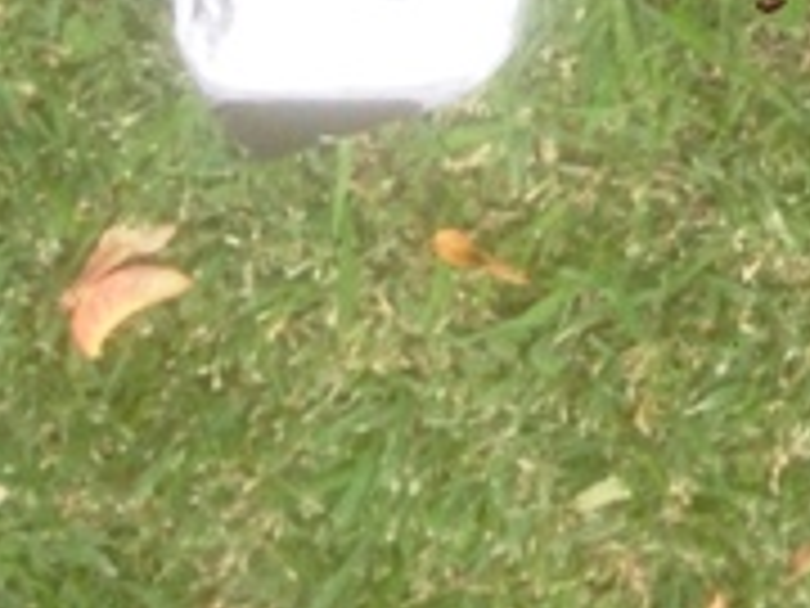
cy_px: -716
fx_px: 3440
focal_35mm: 147
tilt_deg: -67.7
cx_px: 1179
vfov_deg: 9.3
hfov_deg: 12.8
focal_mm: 4.12
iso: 64
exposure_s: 1/20
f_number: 2.4
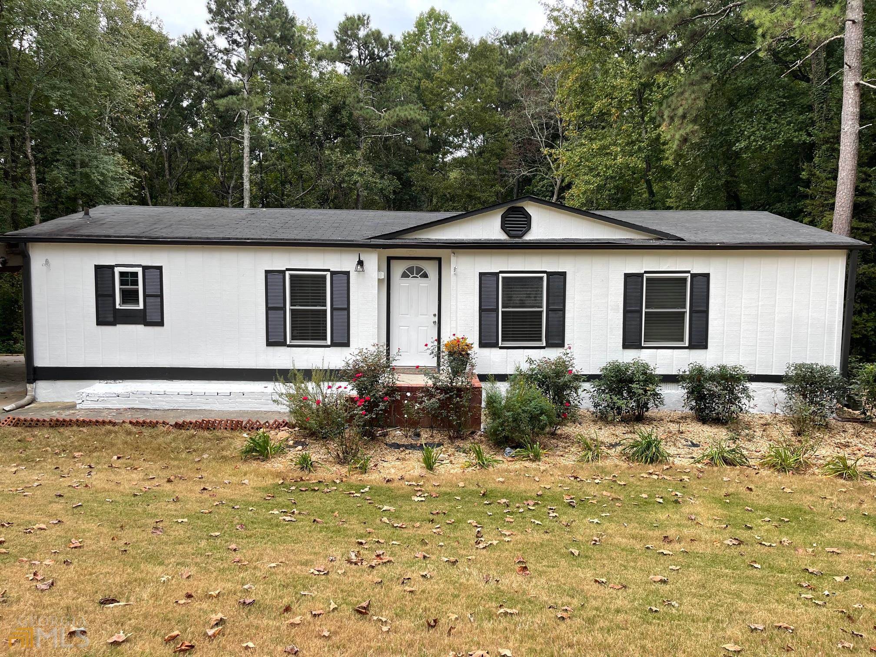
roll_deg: -1.3
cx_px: 438
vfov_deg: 53.1
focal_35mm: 26
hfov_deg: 67.3
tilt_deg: -5.5
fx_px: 658
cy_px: 328
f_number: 1.6
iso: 50
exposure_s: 1/121
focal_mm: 5.1
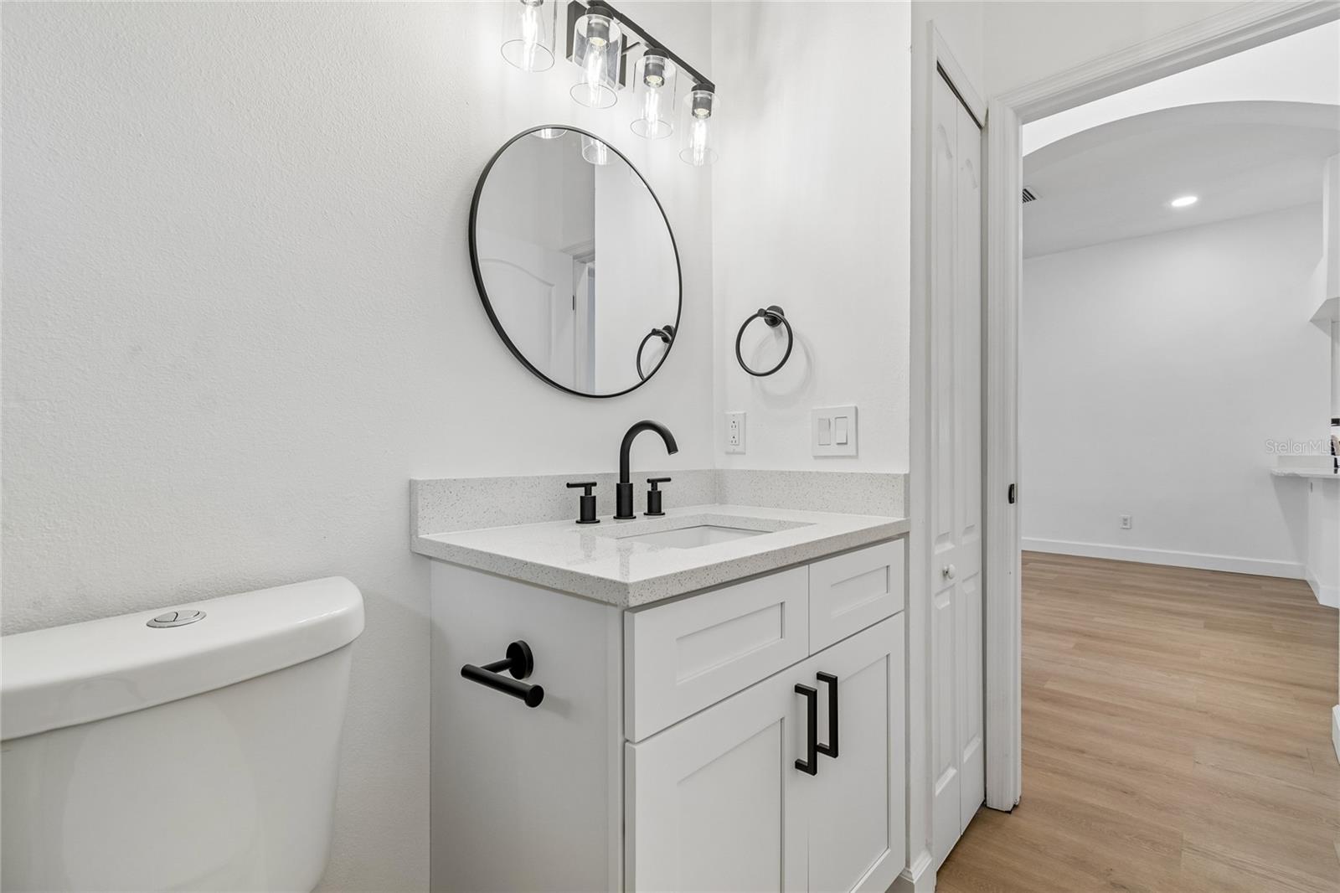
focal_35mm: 15
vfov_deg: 77.3
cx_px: 670
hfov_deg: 100.4
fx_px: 558
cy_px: 446
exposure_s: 1/10
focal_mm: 10
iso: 100
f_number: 7.1
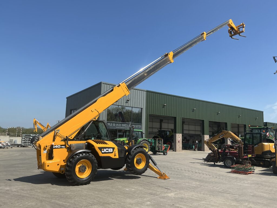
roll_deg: -2.3
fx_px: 224
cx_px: 138
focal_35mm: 28
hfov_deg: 63.4
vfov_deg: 49.7
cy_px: 104
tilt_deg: +9.3
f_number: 1.8
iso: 25
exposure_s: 1/2227
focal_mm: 3
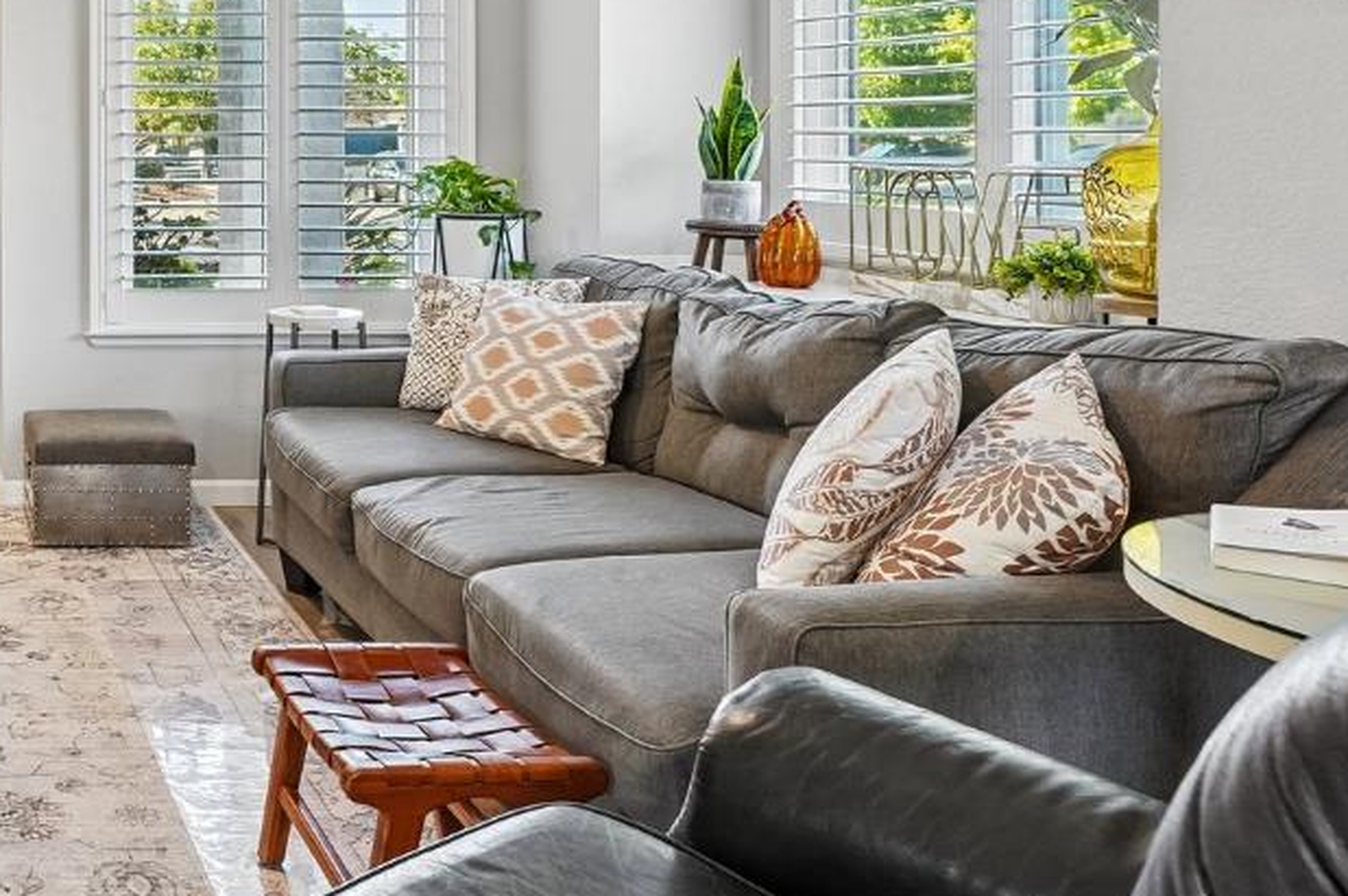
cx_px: -98
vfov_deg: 36.8
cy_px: 117
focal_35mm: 34
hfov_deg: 44.3
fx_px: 1272
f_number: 8
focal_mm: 14
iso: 640
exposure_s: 1/15
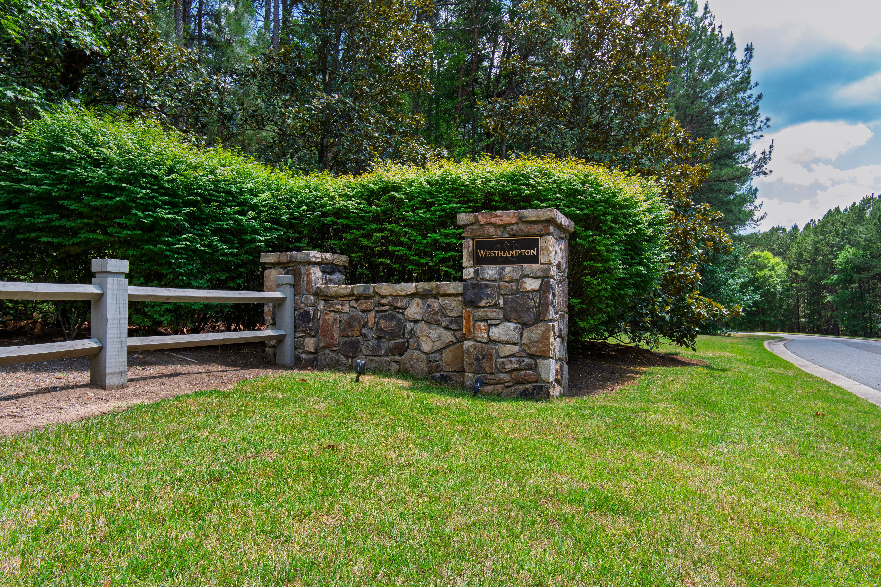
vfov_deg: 56.1
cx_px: 440
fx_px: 551
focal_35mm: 22
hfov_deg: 77.3
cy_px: 294
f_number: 8
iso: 100
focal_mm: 15
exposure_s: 1/50
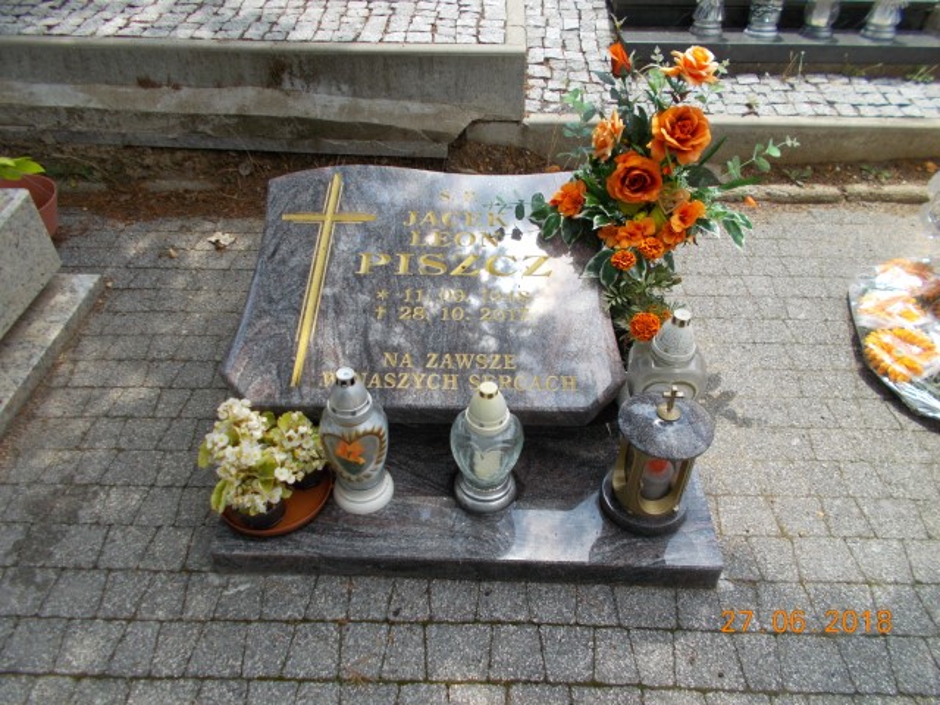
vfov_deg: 53.1
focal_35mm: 26
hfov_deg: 67.3
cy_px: 352
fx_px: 706
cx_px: 470
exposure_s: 1/125
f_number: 8
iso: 80
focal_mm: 4.6
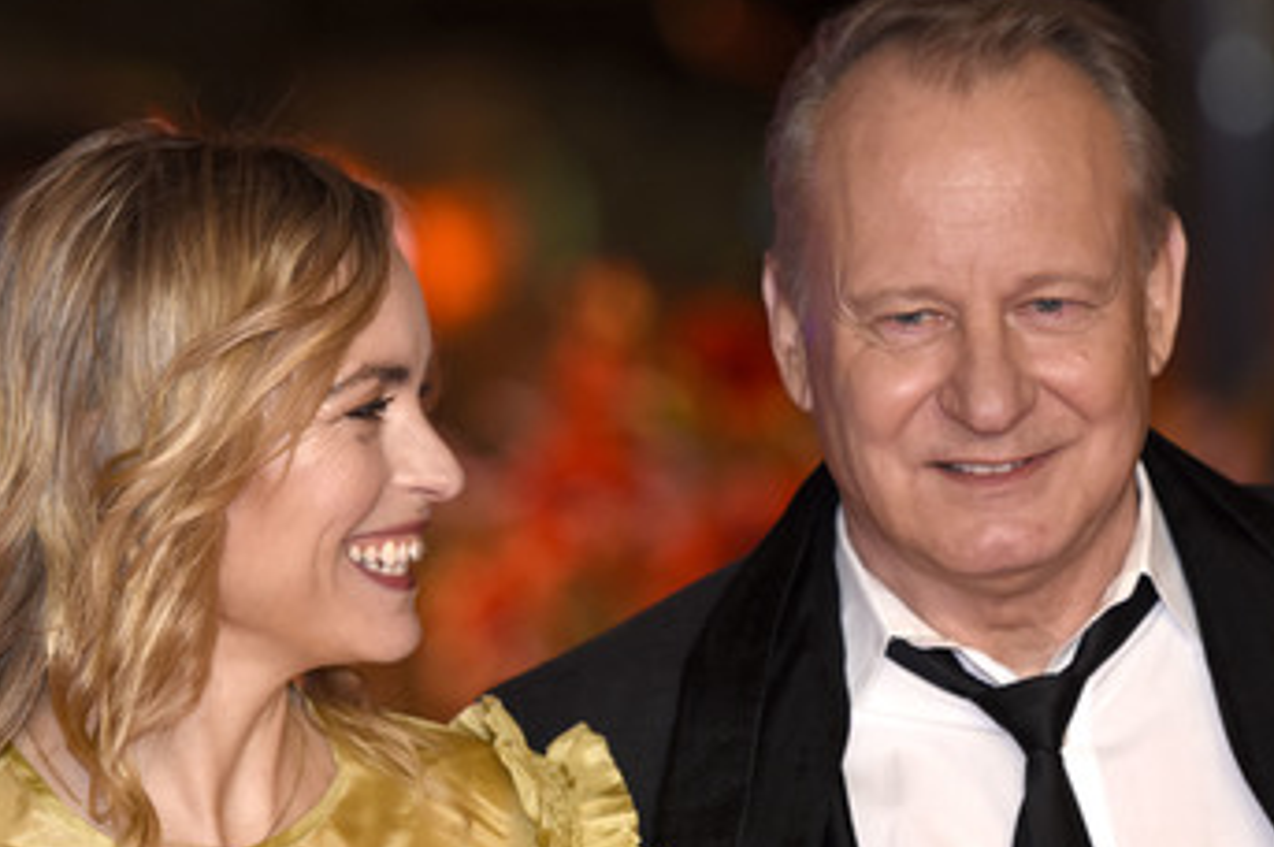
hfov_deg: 6.7
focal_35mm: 306
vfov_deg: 4.5
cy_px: 531
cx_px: 652
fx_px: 10806
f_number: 3.2
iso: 800
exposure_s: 1/320
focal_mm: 155
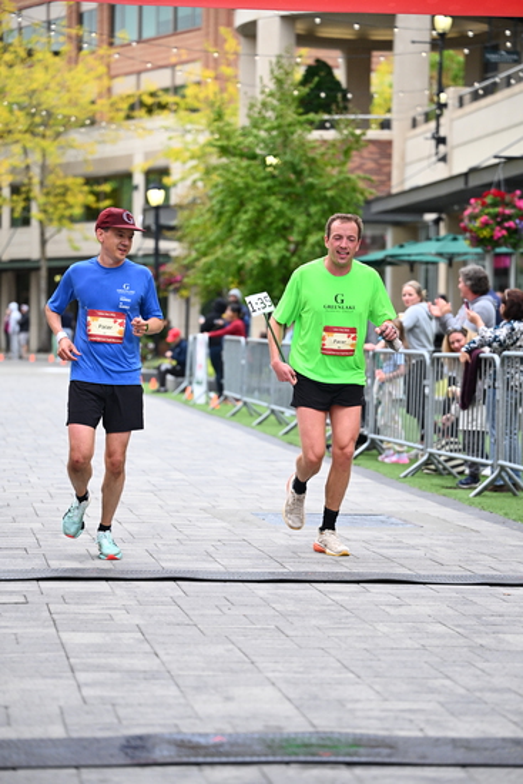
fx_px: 2134
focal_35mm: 98
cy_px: 392
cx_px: 262
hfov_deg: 14.0
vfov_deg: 20.8
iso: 1250
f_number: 2.8
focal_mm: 98
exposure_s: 1/2000
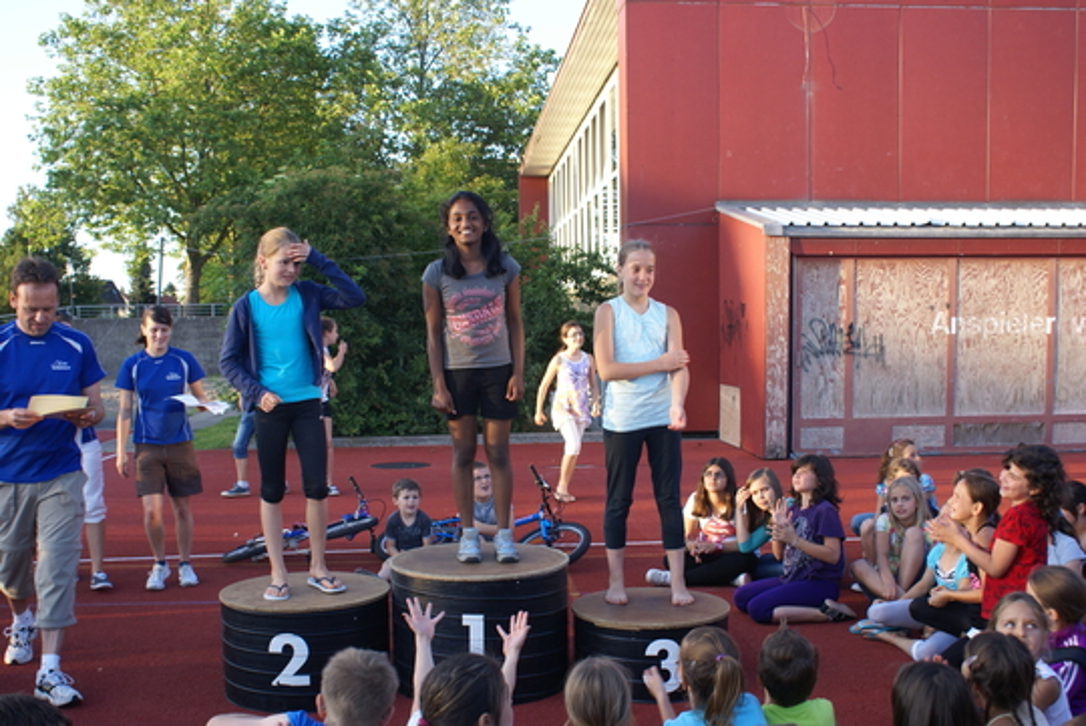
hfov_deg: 49.5
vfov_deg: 34.3
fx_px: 1177
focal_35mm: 39
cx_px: 543
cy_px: 363
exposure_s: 1/125
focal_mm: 26
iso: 200
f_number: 4.5
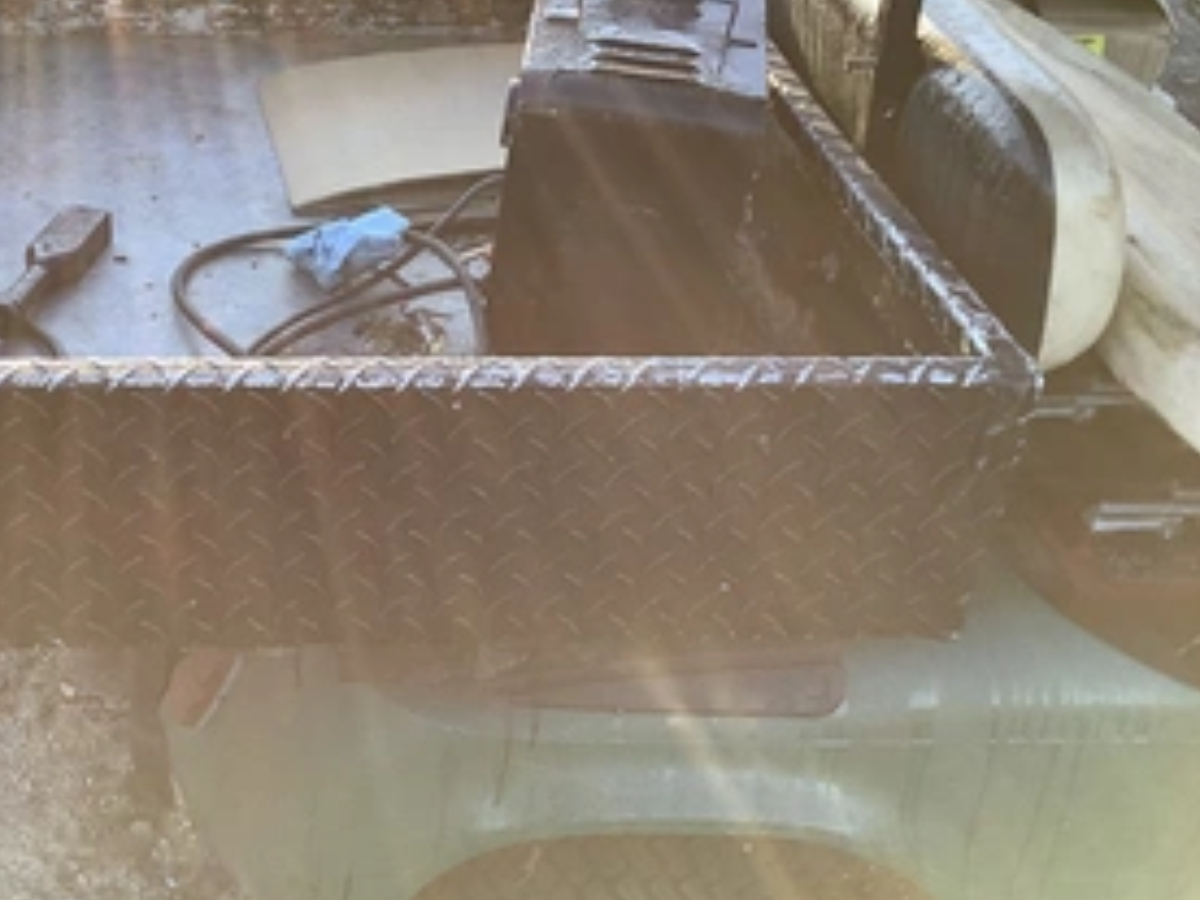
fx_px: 1560
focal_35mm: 45
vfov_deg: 32.0
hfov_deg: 41.2
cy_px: 330
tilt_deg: -34.6
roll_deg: -3.7
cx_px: 339
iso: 50
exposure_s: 1/120
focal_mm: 3.3
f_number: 2.4
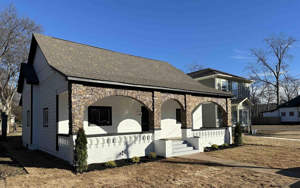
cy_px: 115
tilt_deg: +1.7
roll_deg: +1.0
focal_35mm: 26
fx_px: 213
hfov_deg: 70.4
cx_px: 147
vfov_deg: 47.3
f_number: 1.78
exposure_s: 1/4545
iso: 80
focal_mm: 6.86
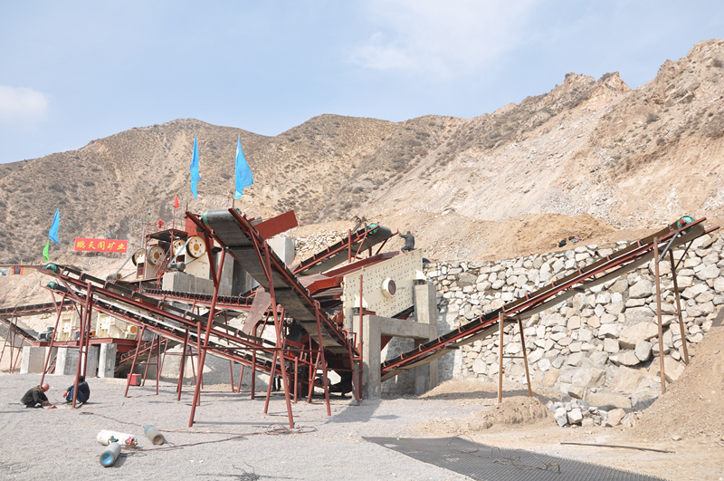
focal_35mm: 27
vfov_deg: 47.8
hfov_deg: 67.5
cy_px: 240
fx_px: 542
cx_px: 362
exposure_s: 1/320
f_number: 9
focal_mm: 18
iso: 200
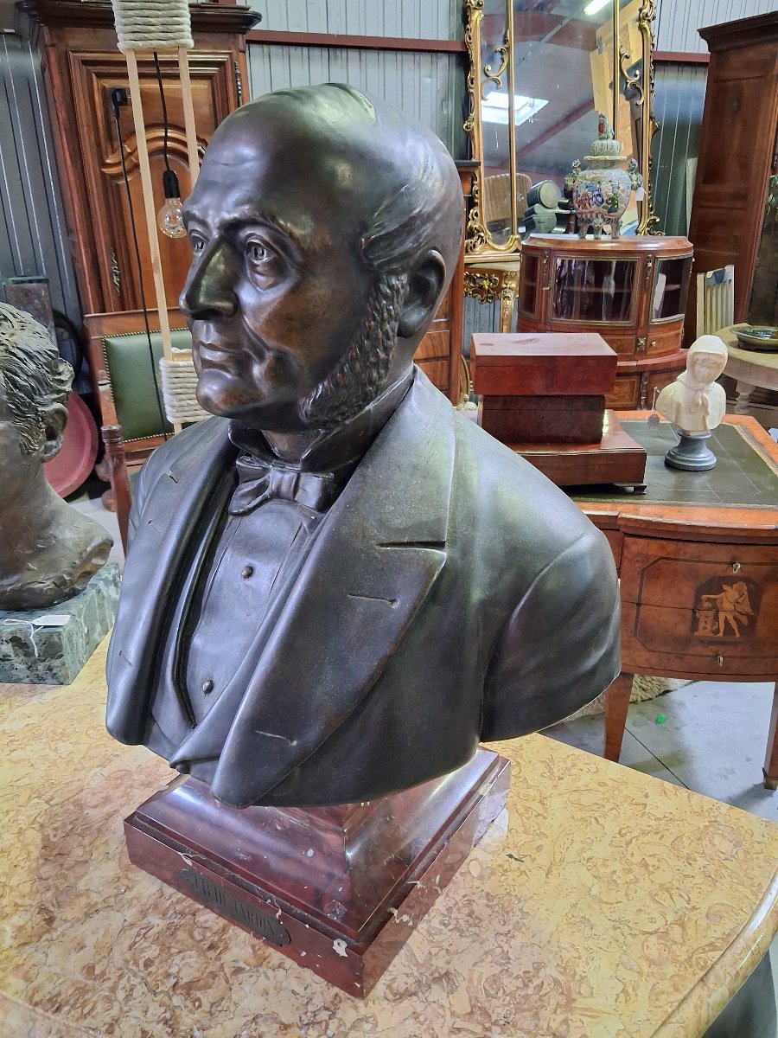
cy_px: 519
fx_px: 809
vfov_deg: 65.3
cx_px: 389
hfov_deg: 51.4
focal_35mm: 27
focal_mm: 4
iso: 1000
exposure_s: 1/20
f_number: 1.8
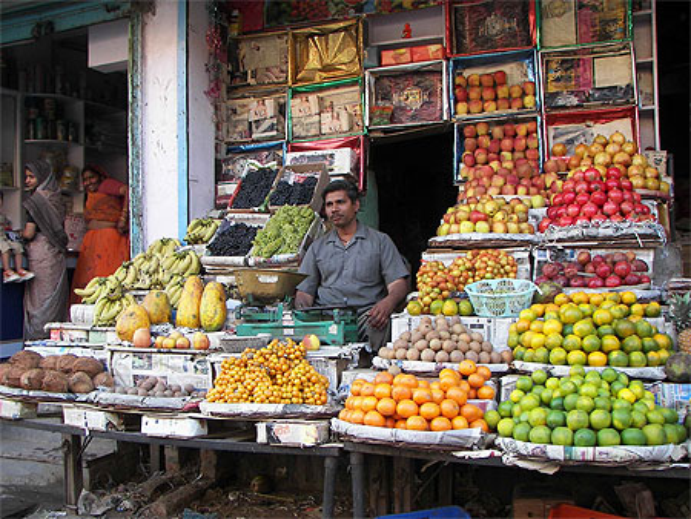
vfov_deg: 39.7
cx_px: 346
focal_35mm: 36
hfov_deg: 51.3
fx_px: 719
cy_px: 260
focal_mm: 6
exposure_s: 1/30
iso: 50
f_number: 2.8
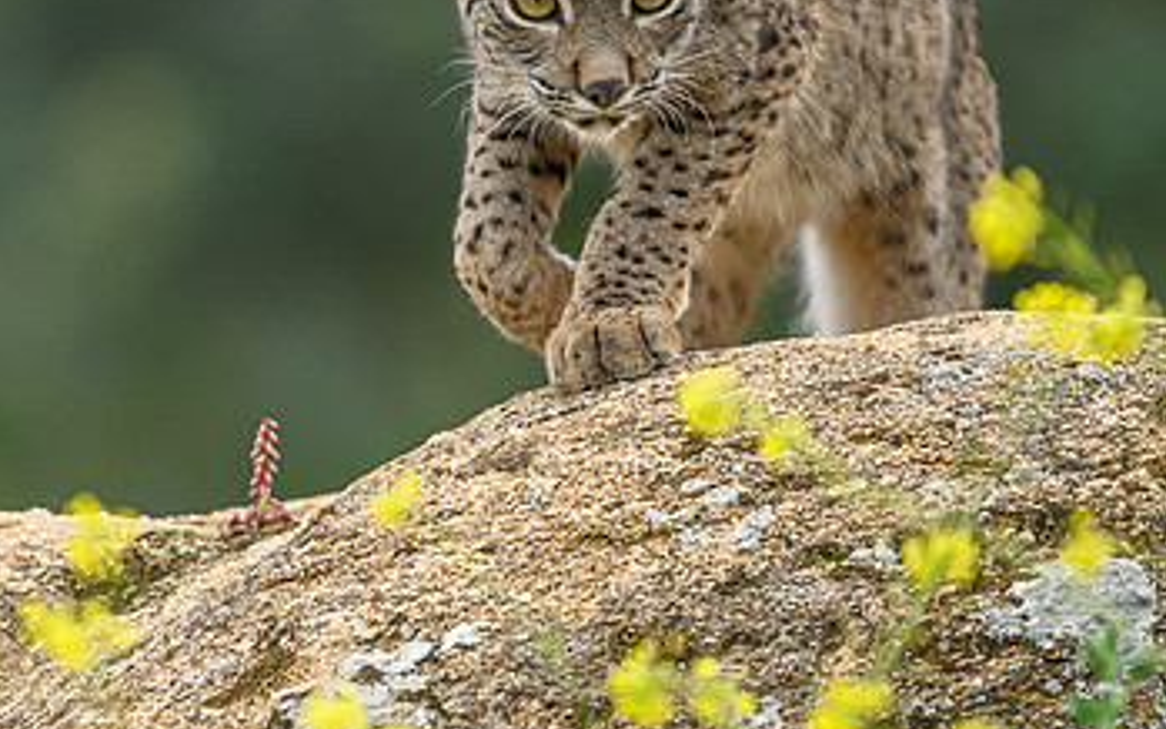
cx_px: 266
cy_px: 176
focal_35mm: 1287
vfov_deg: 1.0
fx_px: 40891
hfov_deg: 1.6
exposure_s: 1/2000
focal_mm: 560
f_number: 4
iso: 1250
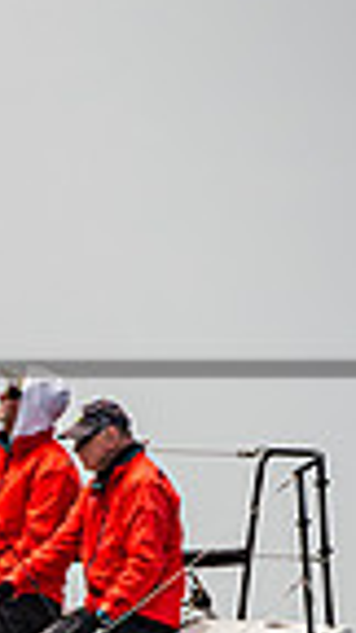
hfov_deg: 1.1
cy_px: 532
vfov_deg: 1.9
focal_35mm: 1122
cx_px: -793
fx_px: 18829
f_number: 8
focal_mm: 240
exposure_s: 1/2500
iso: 500
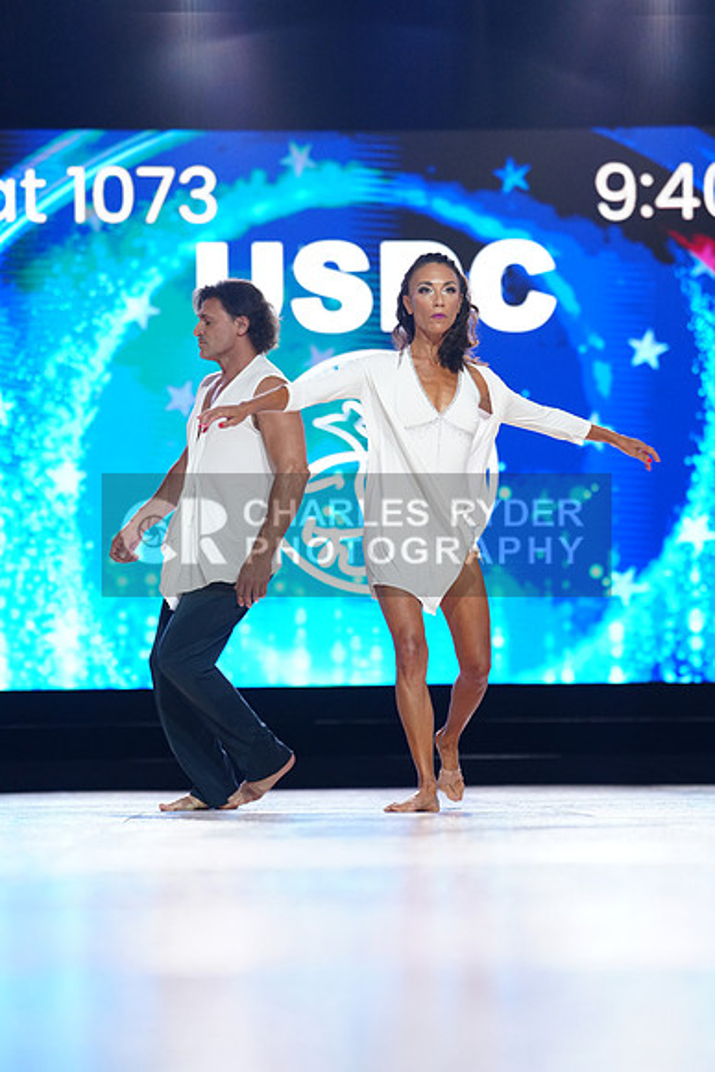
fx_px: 3275
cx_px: 358
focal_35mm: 110
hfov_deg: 12.5
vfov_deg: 18.6
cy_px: 536
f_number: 2.8
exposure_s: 1/500
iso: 2000
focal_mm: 110
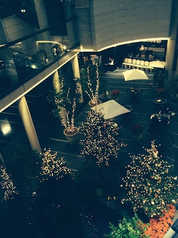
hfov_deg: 46.8
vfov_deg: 60.0
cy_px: 119
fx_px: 206
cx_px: 89
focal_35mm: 30
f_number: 2.2
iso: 320
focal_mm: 4.12
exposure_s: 1/20
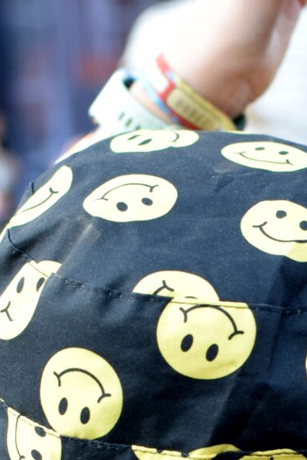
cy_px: 479
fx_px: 2492
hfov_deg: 7.0
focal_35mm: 195
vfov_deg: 10.5
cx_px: 256
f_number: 4
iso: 720
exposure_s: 1/1000
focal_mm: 35
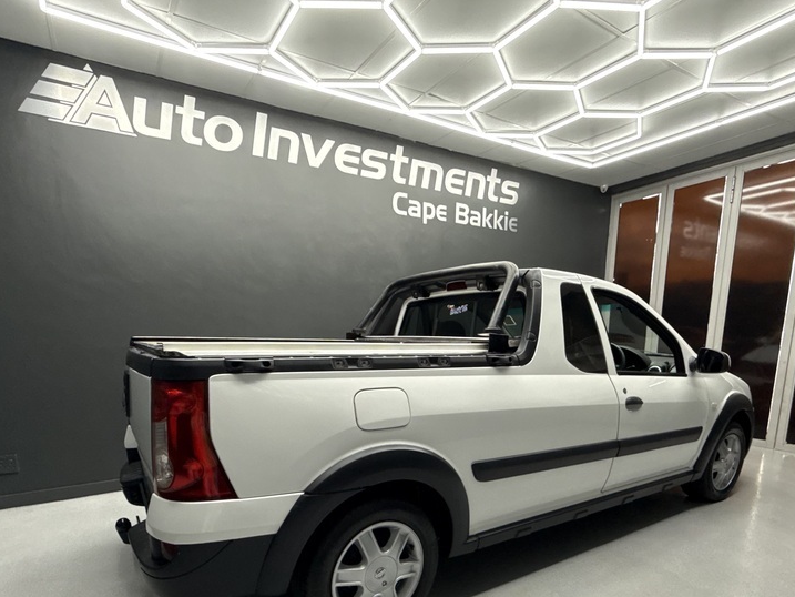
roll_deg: +0.1
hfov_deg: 81.7
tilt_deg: -10.5
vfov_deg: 63.4
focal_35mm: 20
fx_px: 459
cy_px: 422
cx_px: 378
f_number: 2.2
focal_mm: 2.22
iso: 250
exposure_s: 1/100
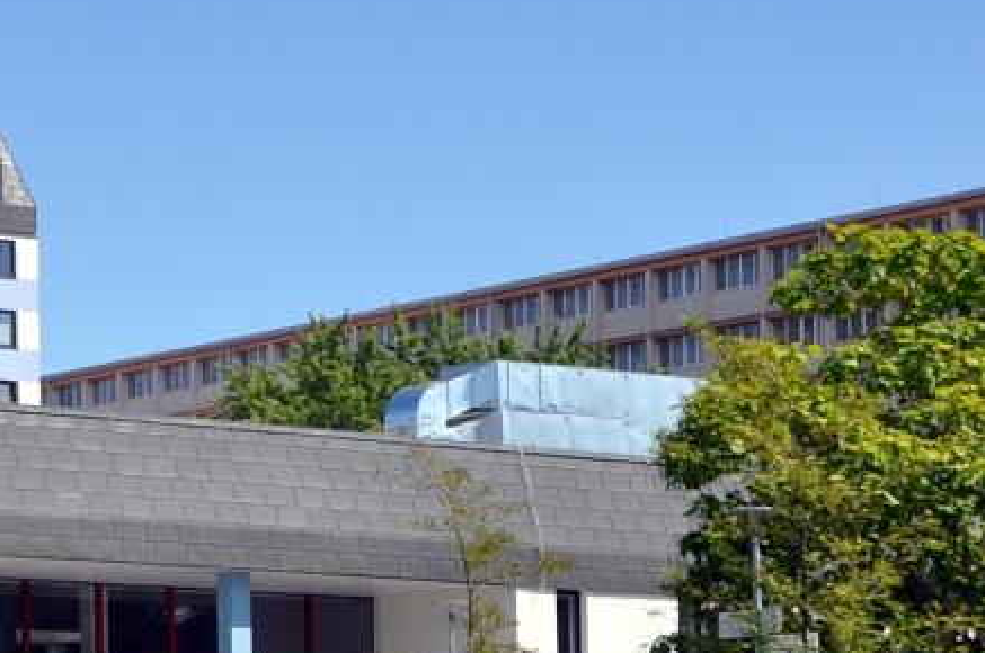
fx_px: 3261
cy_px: 467
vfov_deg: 11.4
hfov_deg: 16.5
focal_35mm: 119
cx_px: -201
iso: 200
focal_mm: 29
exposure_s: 1/320
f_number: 9
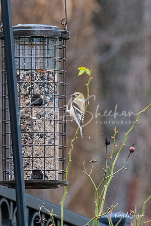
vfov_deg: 2.3
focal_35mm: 911
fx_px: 5734
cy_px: 102
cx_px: 67
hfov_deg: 1.5
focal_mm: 200
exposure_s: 1/1000
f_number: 5.6
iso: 2000
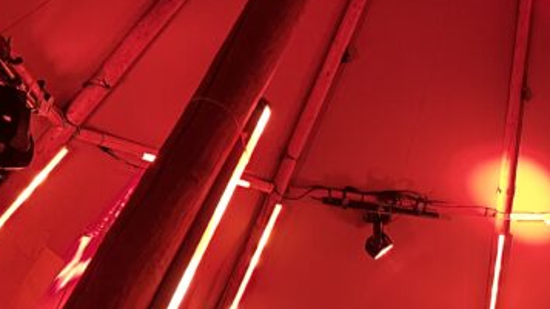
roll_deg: -2.3
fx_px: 890
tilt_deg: -1.3
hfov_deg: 31.8
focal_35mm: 61
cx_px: 544
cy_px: 358
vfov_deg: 18.8
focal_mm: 5.7
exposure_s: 1/31
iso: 640
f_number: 1.5
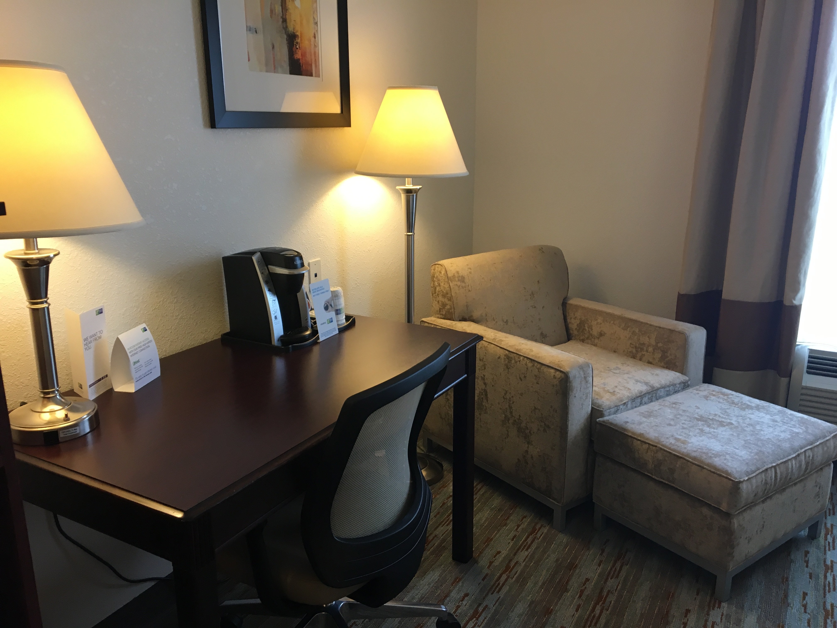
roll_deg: +0.1
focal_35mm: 29
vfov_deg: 48.2
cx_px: 418
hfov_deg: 61.7
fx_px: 701
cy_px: 314
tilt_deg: -14.6
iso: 64
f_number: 2.2
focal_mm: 4.15
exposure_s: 1/30
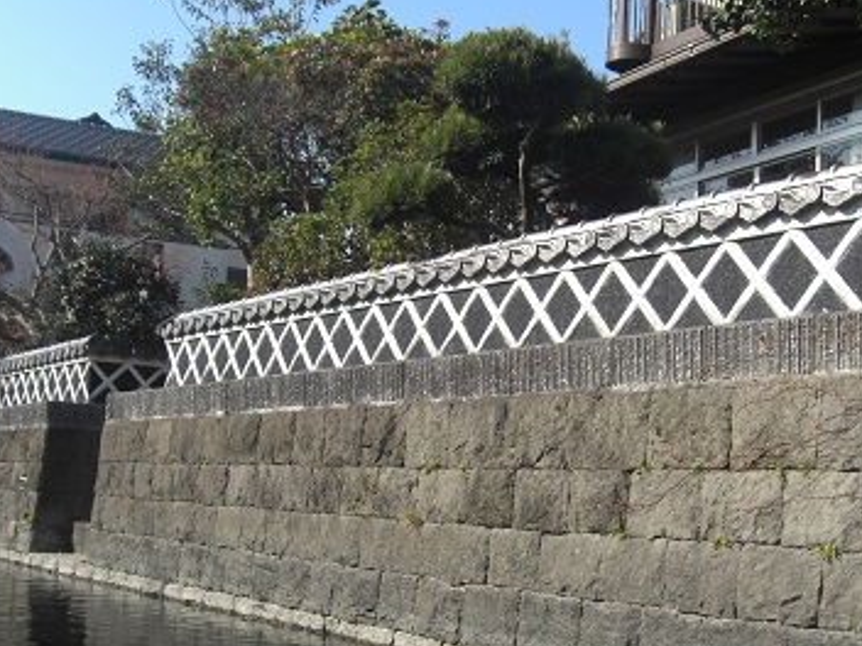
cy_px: 407
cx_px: 429
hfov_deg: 35.5
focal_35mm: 54
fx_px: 1345
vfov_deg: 26.9
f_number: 4
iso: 80
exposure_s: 1/320
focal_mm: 7.9
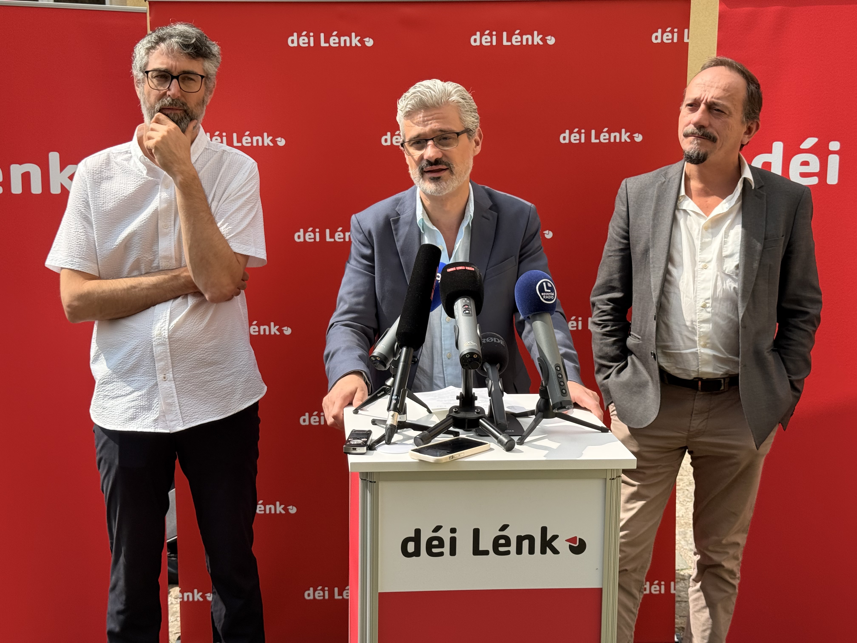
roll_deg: -0.3
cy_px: 322
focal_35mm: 48
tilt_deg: -9.0
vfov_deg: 30.3
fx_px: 1188
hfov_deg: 39.7
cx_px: 428
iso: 64
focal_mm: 6.76
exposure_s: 1/2976
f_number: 1.78
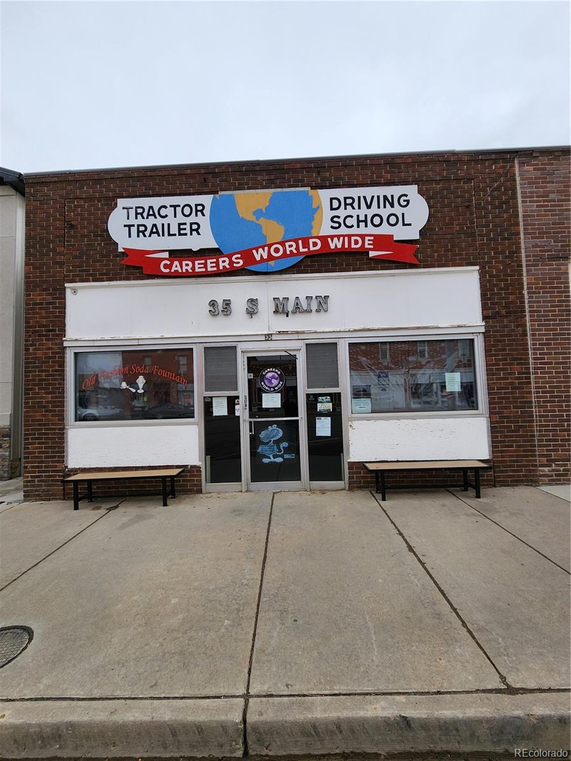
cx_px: 286
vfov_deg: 106.2
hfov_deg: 89.9
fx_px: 286
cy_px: 380
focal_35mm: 13
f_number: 2.2
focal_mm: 2.2
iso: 50
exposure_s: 1/1208
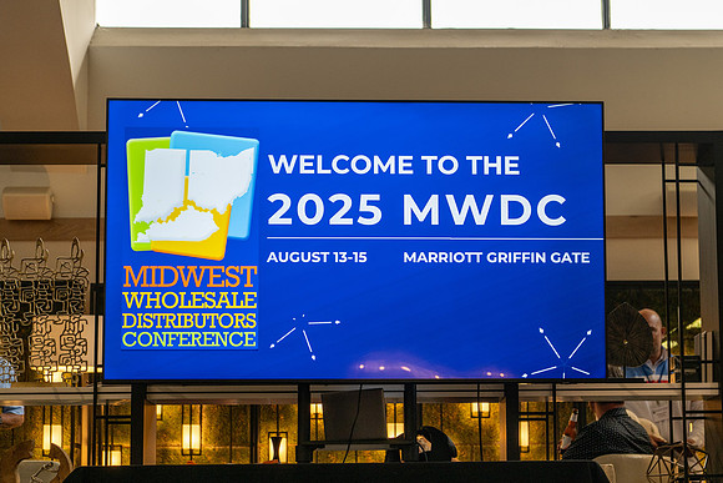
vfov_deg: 15.4
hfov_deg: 22.8
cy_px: 271
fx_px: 1788
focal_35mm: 89
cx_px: 457
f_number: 4.5
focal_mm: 70
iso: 450
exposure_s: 1/125
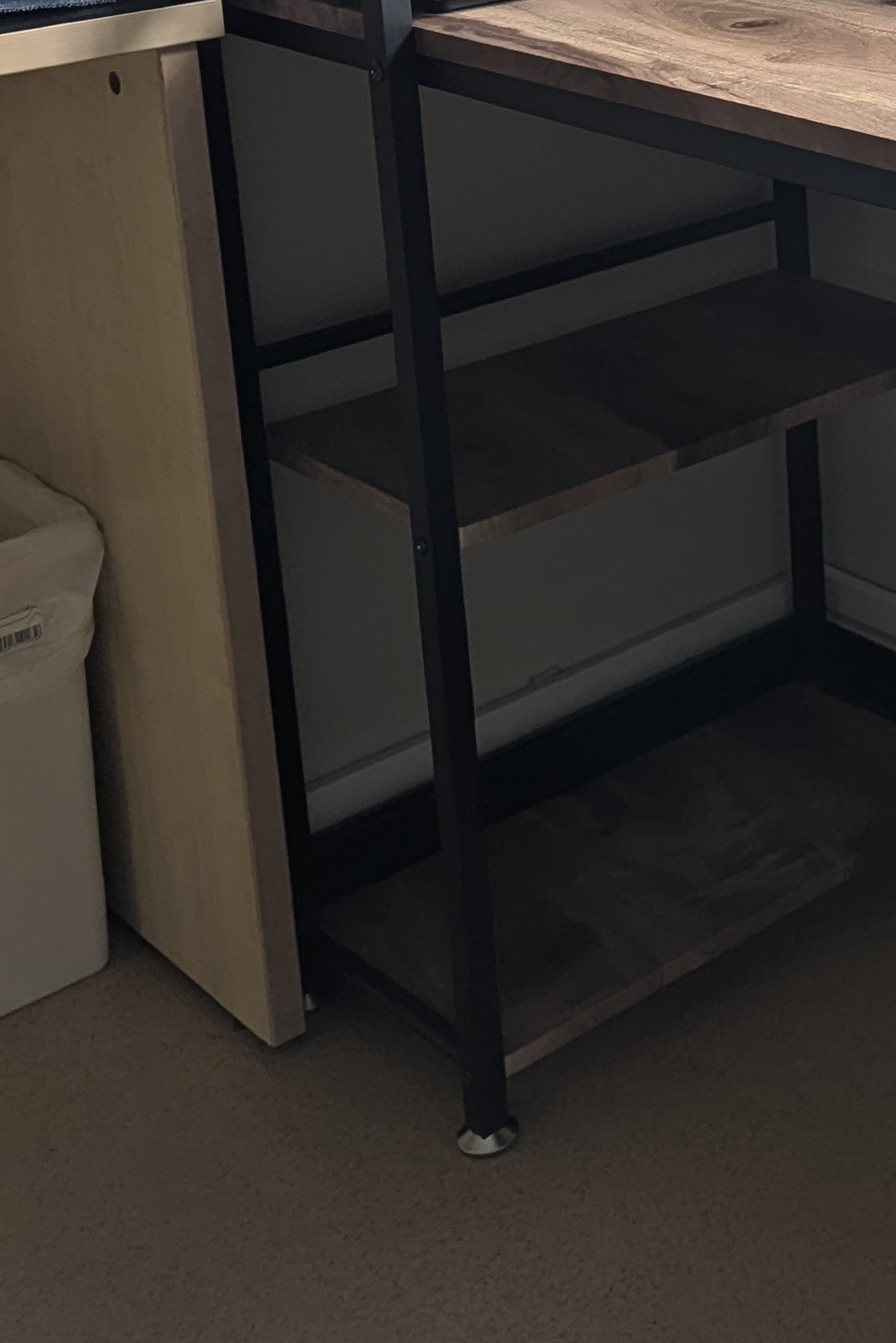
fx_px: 2277
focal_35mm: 61
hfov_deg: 20.6
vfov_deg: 31.6
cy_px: 176
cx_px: 1115
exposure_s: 1/57.2
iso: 39
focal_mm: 6.81
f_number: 1.85
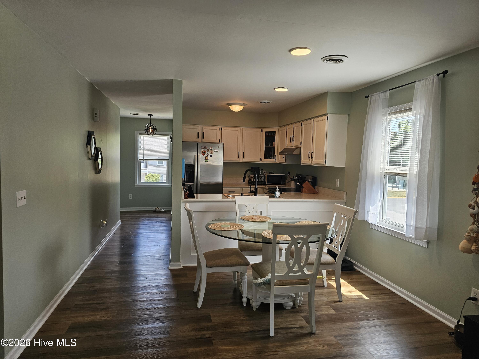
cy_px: 180
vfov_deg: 58.9
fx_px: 318
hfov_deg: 73.9
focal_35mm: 23
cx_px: 240
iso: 50
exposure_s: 1/120
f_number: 1.7
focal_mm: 6.3
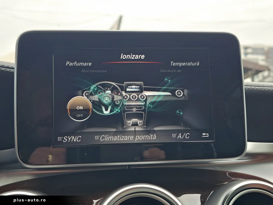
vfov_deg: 31.5
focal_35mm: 46
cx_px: 136
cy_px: 102
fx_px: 363
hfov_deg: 41.2
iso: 50
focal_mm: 6.55
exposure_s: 1/455
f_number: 1.6
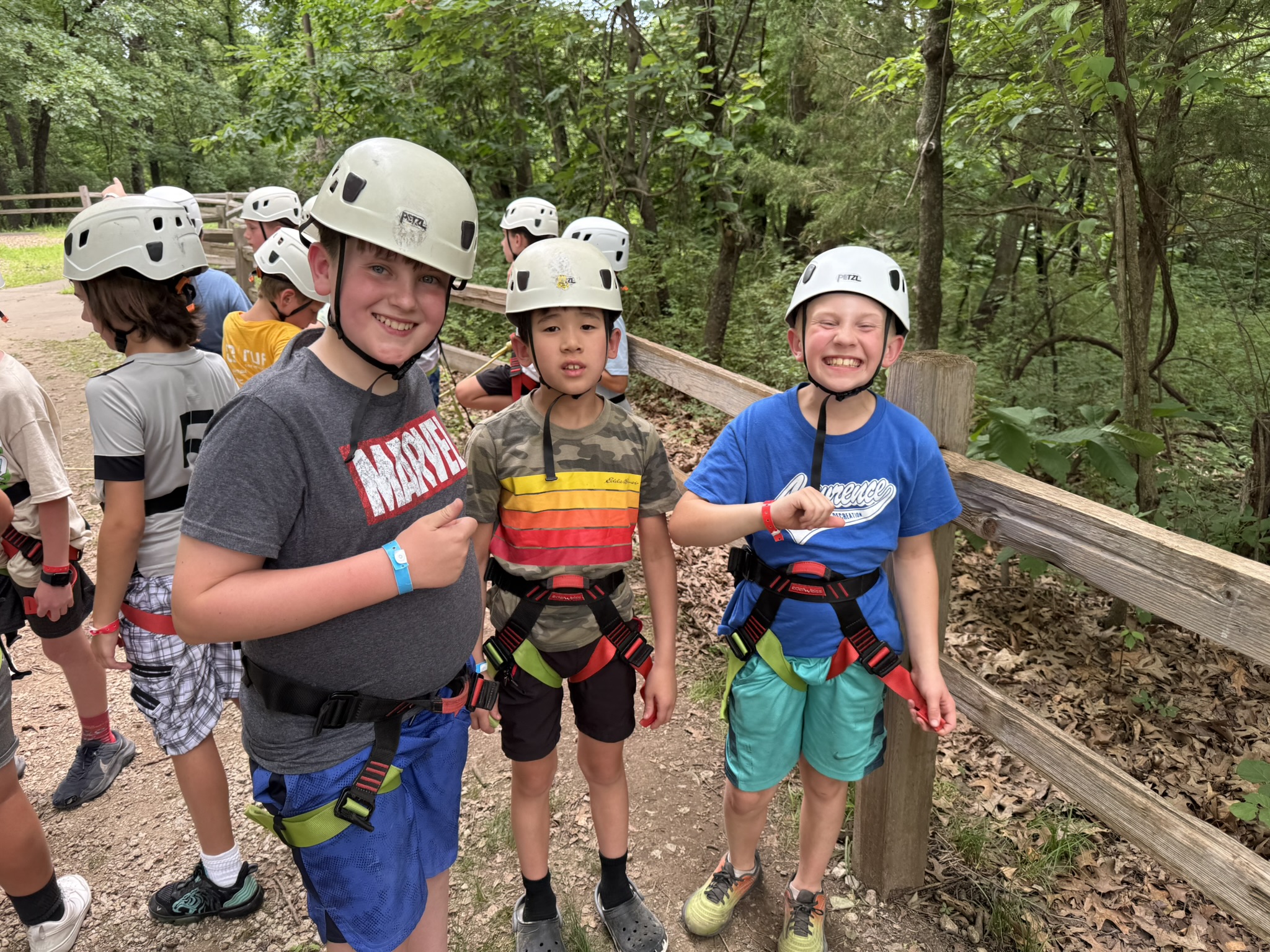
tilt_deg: -19.3
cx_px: 635
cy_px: 476
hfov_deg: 71.6
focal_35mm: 24
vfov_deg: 56.8
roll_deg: +1.4
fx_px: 881
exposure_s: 1/208
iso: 80
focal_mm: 6.76
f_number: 1.78
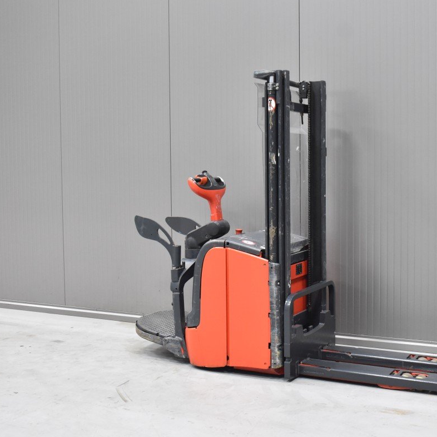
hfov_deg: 34.6
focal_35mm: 49
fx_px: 695
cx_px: 291
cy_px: 216
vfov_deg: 34.9
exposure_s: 1/30
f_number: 5
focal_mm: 25
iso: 1600
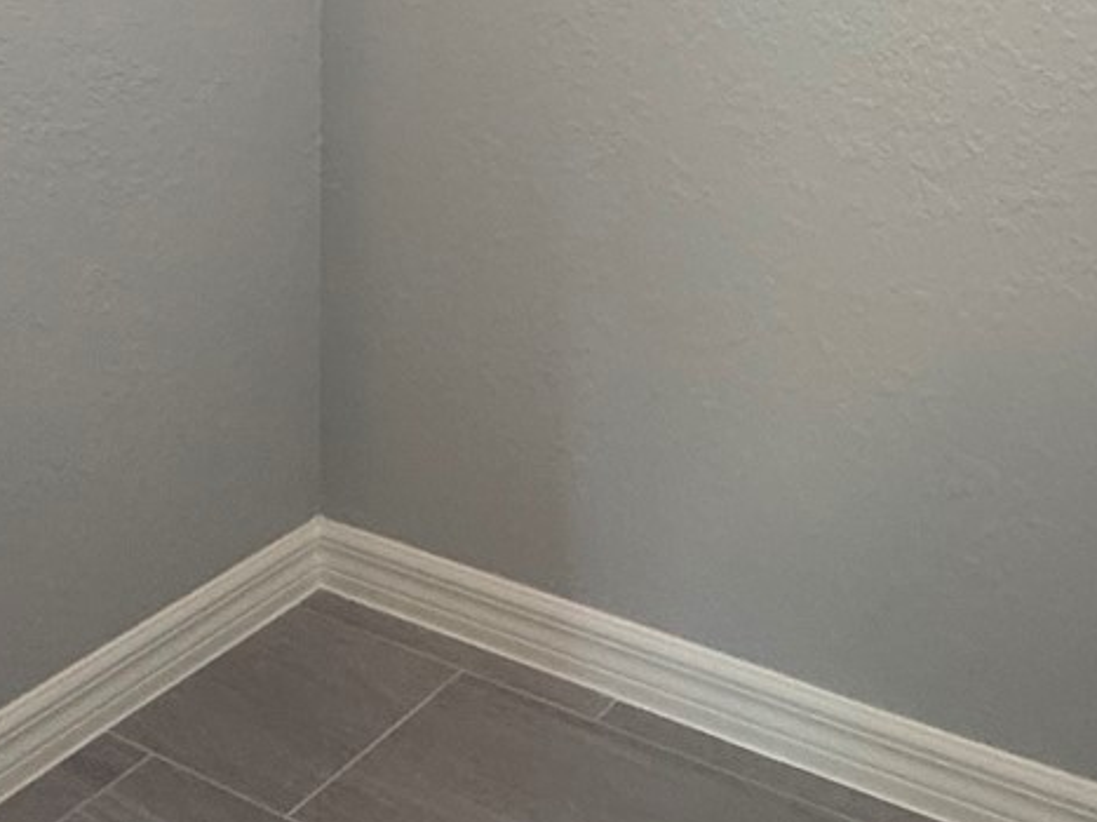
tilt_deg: -1.6
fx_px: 1521
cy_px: -176
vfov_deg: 26.7
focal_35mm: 48
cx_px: 684
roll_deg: -0.3
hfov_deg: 39.4
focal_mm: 2.22
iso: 250
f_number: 2.2
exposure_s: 1/60
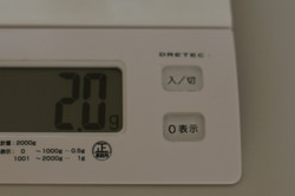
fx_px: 982
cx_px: 105
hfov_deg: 17.1
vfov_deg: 11.4
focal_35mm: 120
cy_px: 64
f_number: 2.8
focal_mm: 50
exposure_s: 1/100
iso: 100
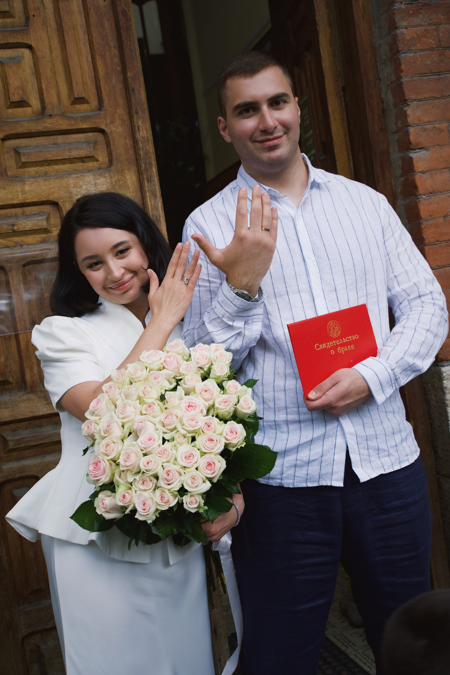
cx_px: 225
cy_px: 338
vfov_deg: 41.9
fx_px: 881
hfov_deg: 28.6
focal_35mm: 47
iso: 800
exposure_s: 1/125
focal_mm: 47
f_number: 6.3
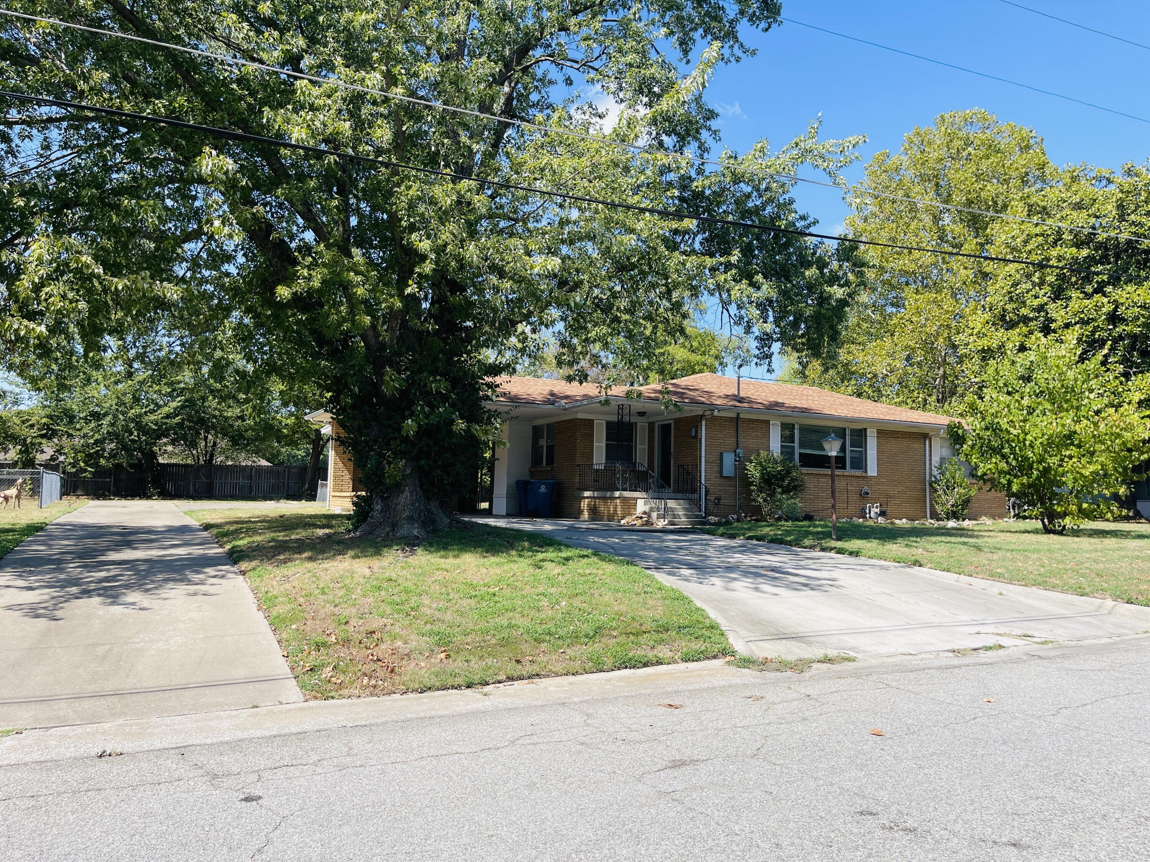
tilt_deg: +4.7
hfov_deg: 69.4
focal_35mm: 25
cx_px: 575
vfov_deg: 54.9
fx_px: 831
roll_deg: -1.9
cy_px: 431
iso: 32
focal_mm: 5.1
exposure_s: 1/2247
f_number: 1.6
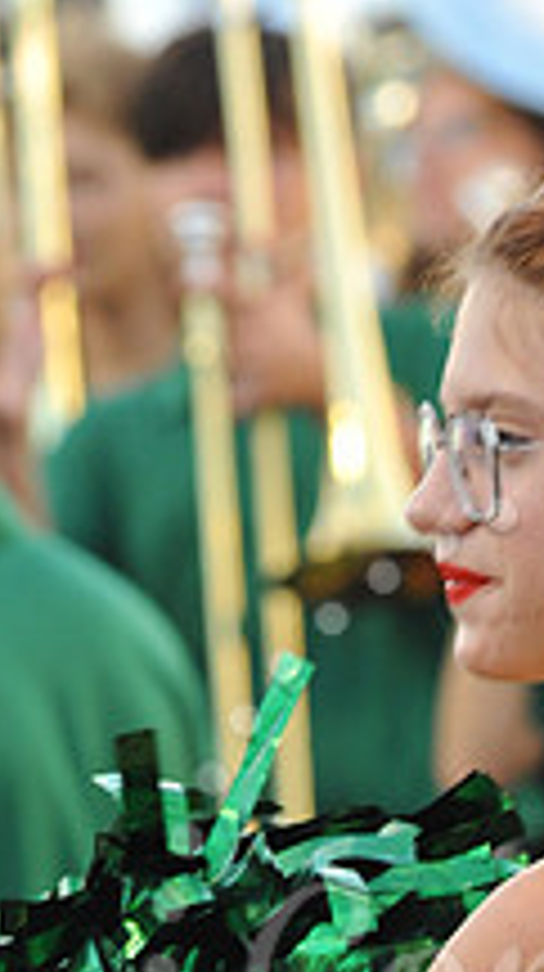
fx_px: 12322
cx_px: 688
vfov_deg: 4.5
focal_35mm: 479
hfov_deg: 2.5
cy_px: 1004
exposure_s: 1/100
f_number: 6.3
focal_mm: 170
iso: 1000
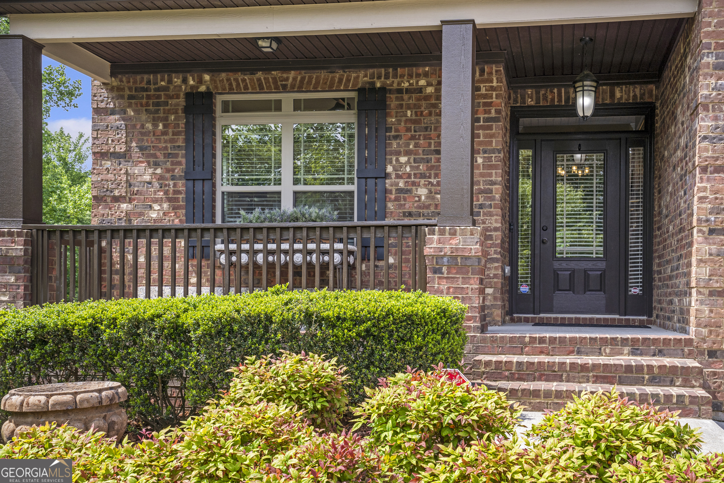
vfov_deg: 38.9
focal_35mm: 34
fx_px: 684
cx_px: 362
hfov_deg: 55.8
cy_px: 242
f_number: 9
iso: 500
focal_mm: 34
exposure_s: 1/320
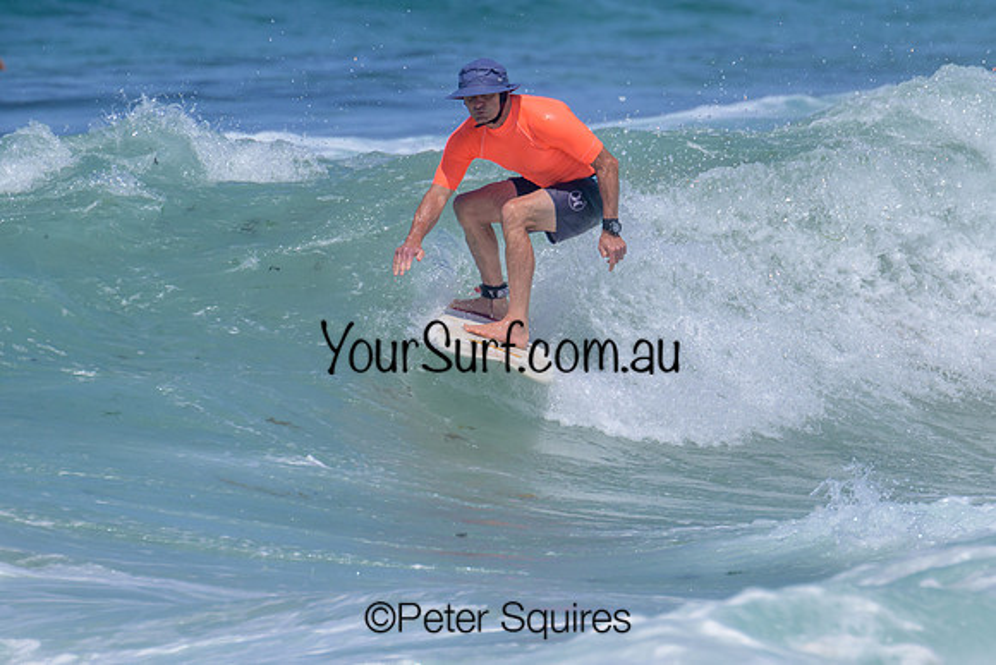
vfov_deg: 1.5
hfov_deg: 2.2
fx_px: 26164
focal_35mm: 946
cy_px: 286
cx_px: 576
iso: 800
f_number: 11
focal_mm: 700
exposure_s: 1/2000
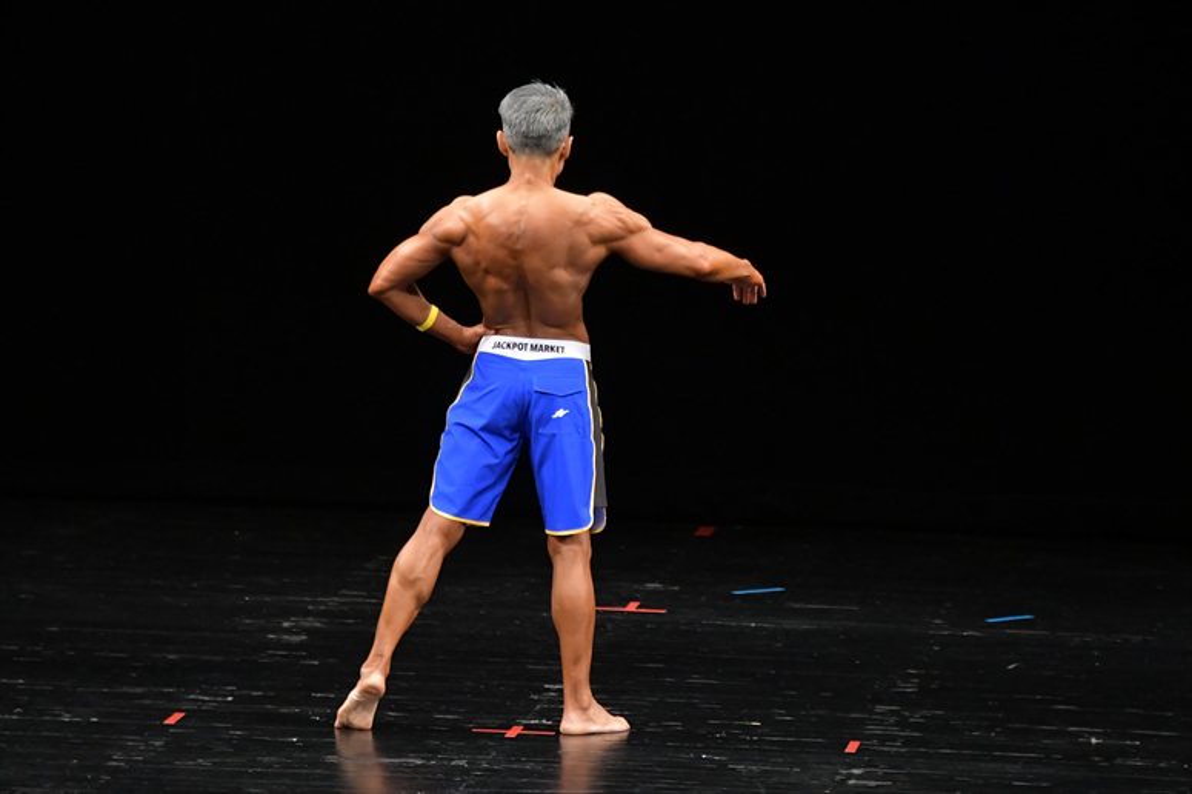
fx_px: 8936
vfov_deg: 5.1
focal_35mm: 270
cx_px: 596
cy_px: 397
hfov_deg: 7.6
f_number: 5.6
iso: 3200
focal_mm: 180
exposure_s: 1/400
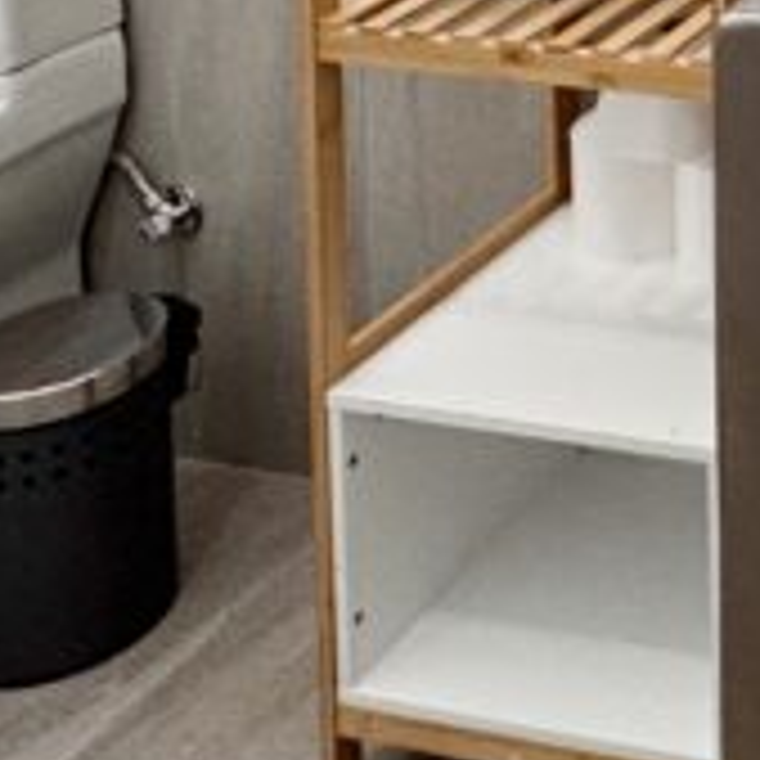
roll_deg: +1.1
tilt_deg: -2.4
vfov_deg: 18.2
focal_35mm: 75
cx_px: 1318
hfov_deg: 18.6
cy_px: -616
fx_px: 1863
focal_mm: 2.22
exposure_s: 1/100
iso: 125
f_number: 2.2
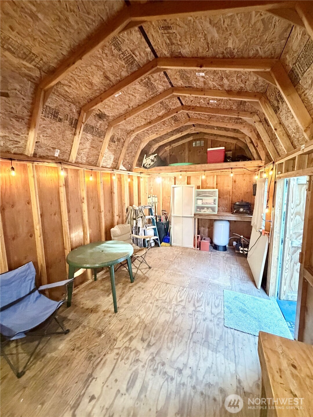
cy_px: 208
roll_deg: +1.0
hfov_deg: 85.7
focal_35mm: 14
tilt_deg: -7.3
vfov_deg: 102.1
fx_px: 169
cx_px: 156
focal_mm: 2.22
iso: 1250
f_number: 2.2
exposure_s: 1/60
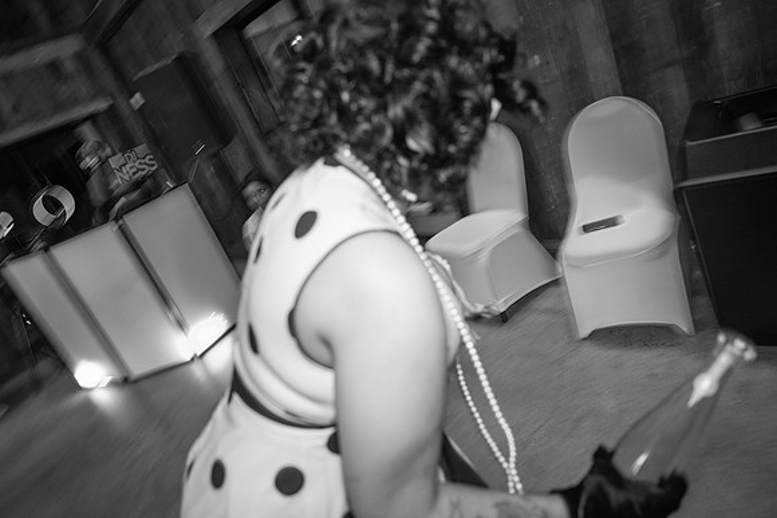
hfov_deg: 73.7
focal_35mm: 24
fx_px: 518
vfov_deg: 53.2
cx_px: 388
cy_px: 259
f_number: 2.8
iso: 1250
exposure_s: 1/60
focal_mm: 24
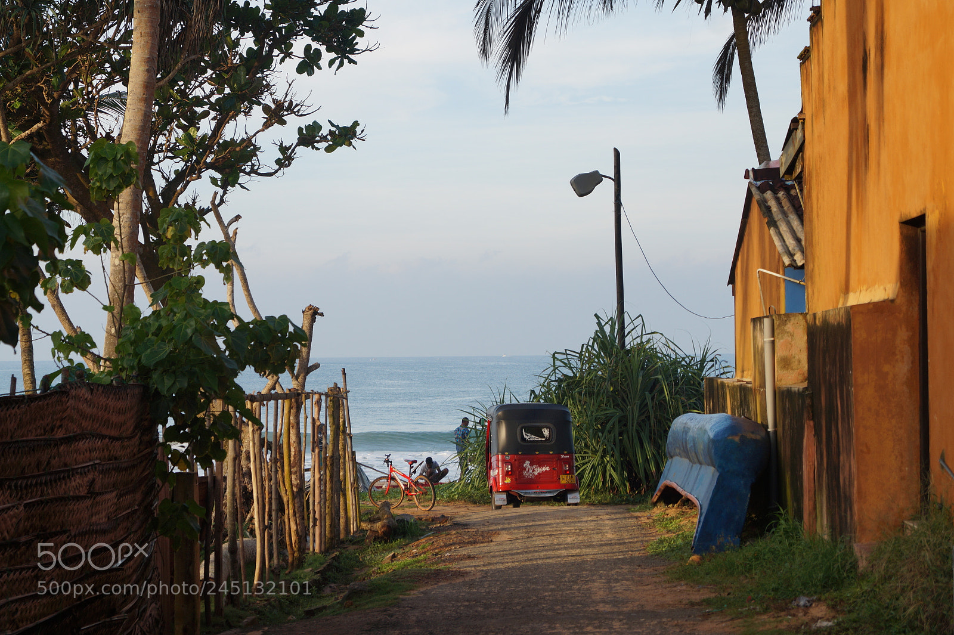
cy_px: 318
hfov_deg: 24.6
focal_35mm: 82
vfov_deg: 16.5
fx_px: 2185
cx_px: 477
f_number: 5.6
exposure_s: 1/160
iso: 100
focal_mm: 55
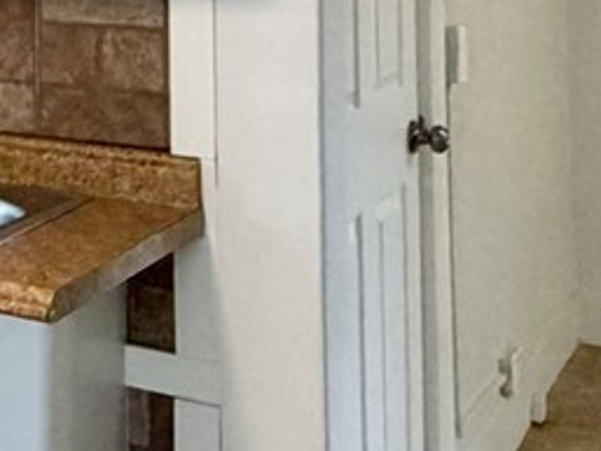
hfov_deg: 17.6
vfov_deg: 16.1
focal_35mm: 87
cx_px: -519
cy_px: -140
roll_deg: +1.1
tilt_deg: +0.4
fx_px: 1511
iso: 250
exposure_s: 1/120
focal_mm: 2.22
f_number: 2.2
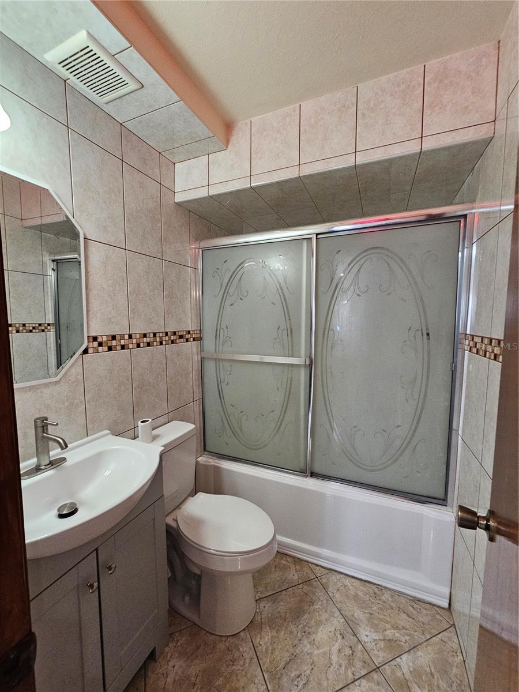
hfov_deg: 89.9
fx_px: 260
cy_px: 346
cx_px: 260
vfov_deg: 106.2
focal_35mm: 13
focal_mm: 2.2
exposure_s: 1/40
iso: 320
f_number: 2.2
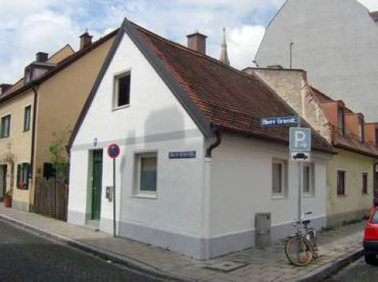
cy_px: 141
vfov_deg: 45.4
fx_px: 338
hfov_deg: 58.4
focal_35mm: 31
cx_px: 189
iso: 50
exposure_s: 1/250
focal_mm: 8.13
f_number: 6.7
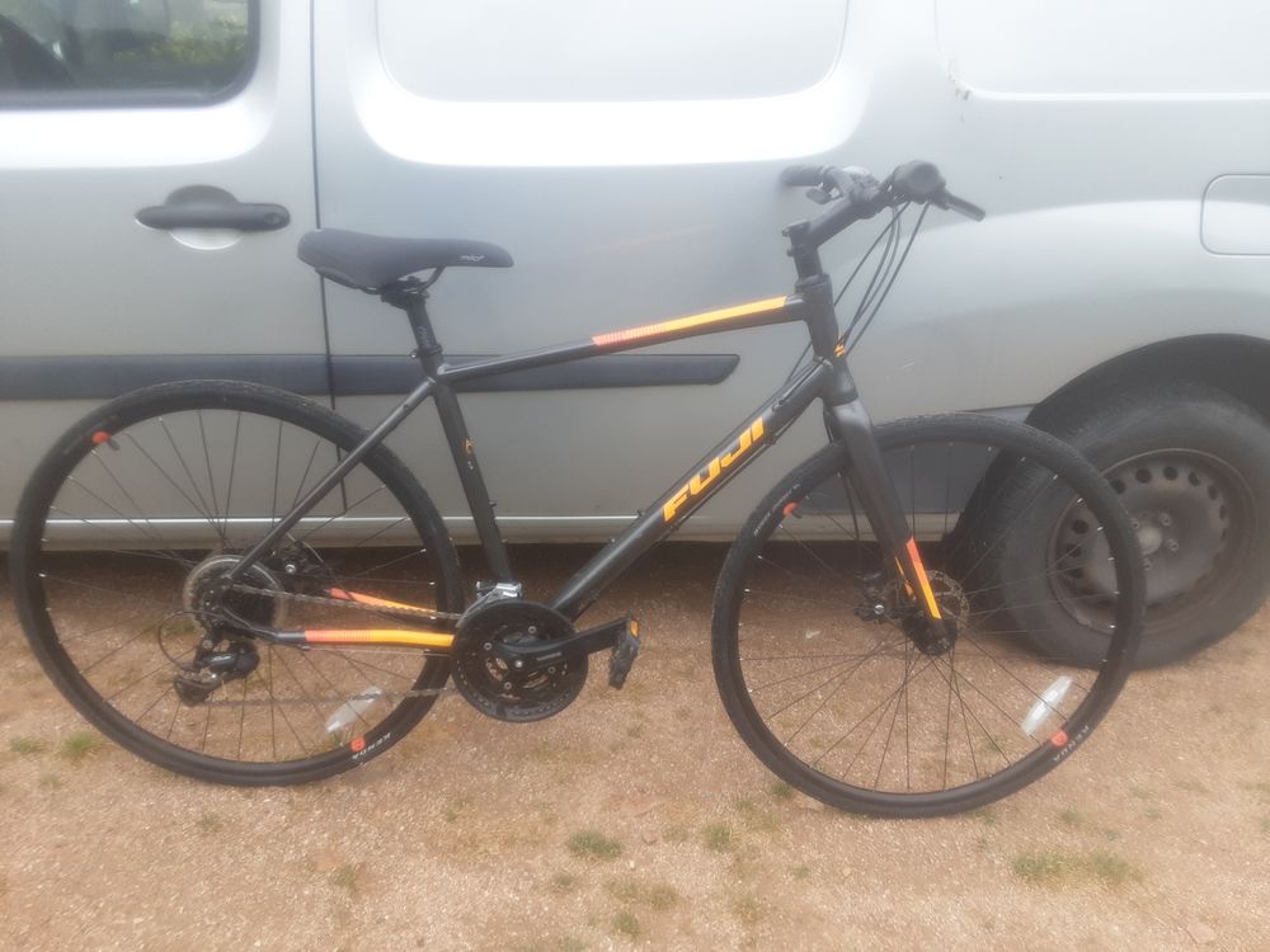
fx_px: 1027
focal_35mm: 28
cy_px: 476
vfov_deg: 49.7
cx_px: 635
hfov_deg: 63.4
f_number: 1.9
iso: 40
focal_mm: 2.9
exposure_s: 1/236
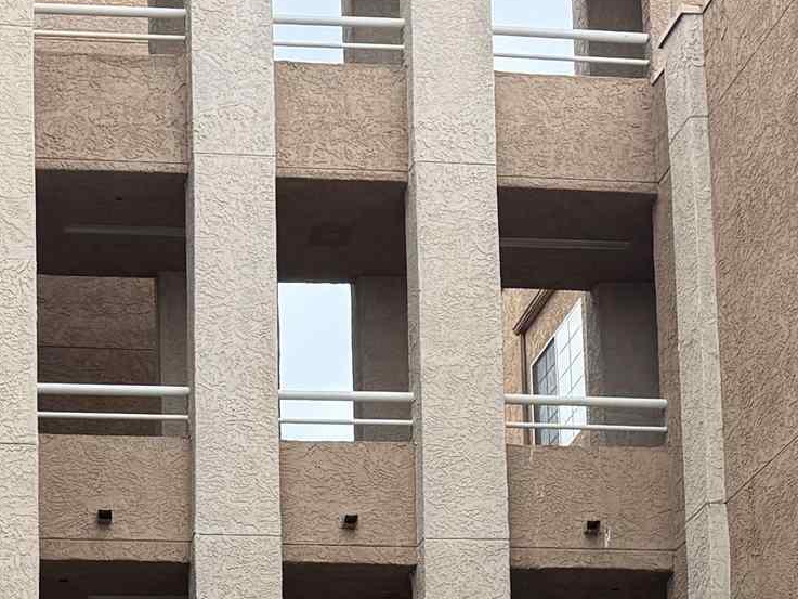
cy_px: 1024
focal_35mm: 100
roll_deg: +0.3
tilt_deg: +9.6
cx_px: 27
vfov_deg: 13.5
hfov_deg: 19.2
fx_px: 2306
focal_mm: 6.76
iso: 80
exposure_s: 1/617
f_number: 1.78
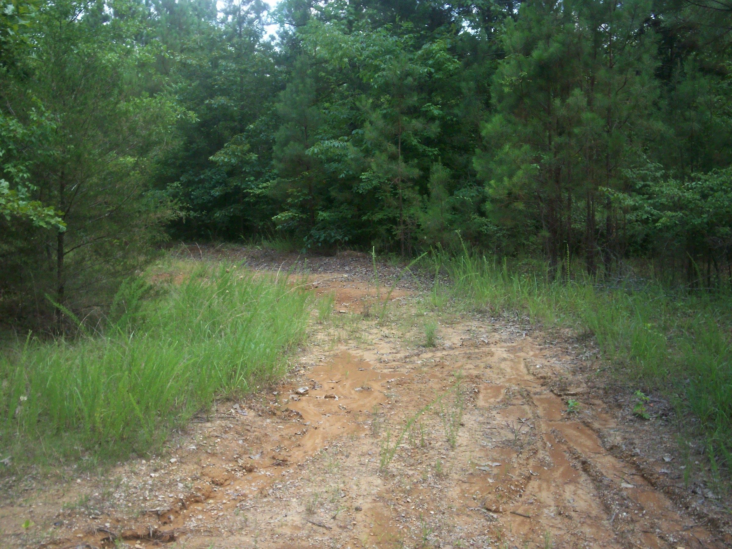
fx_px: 761
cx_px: 366
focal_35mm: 36
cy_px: 274
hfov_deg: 51.4
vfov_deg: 39.7
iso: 100
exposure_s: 1/138
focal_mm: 5.9
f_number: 4.5
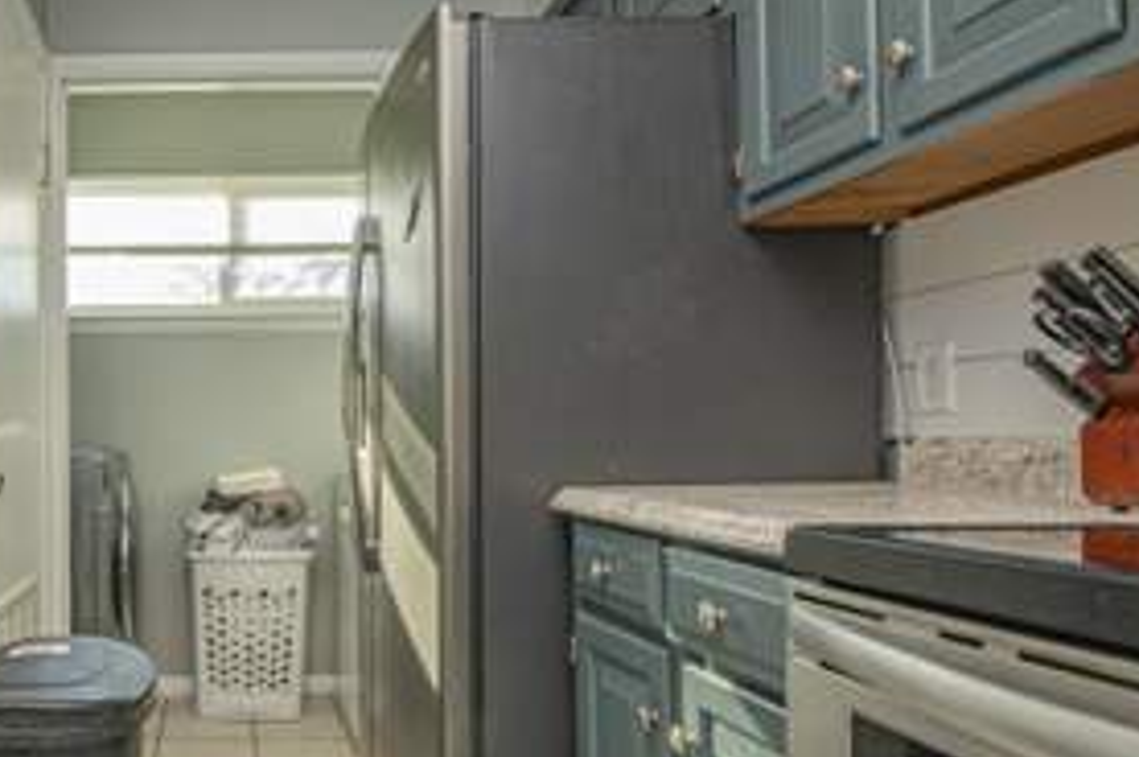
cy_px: 438
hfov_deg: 62.5
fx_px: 822
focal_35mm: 26
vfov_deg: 49.3
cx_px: 201
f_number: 13
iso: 400
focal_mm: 10
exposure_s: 1/15
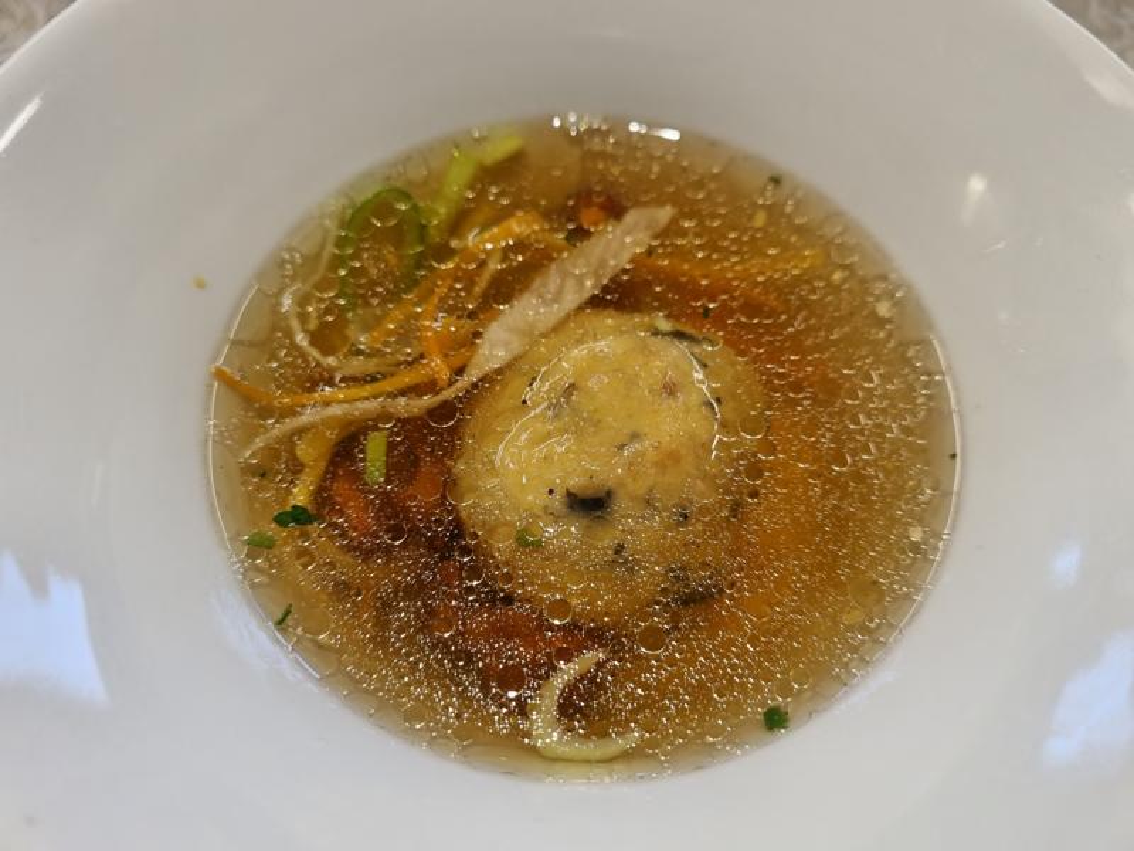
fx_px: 852
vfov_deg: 53.1
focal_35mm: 26
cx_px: 567
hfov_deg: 67.3
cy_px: 426
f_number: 1.8
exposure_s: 1/100
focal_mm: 5.4
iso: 64
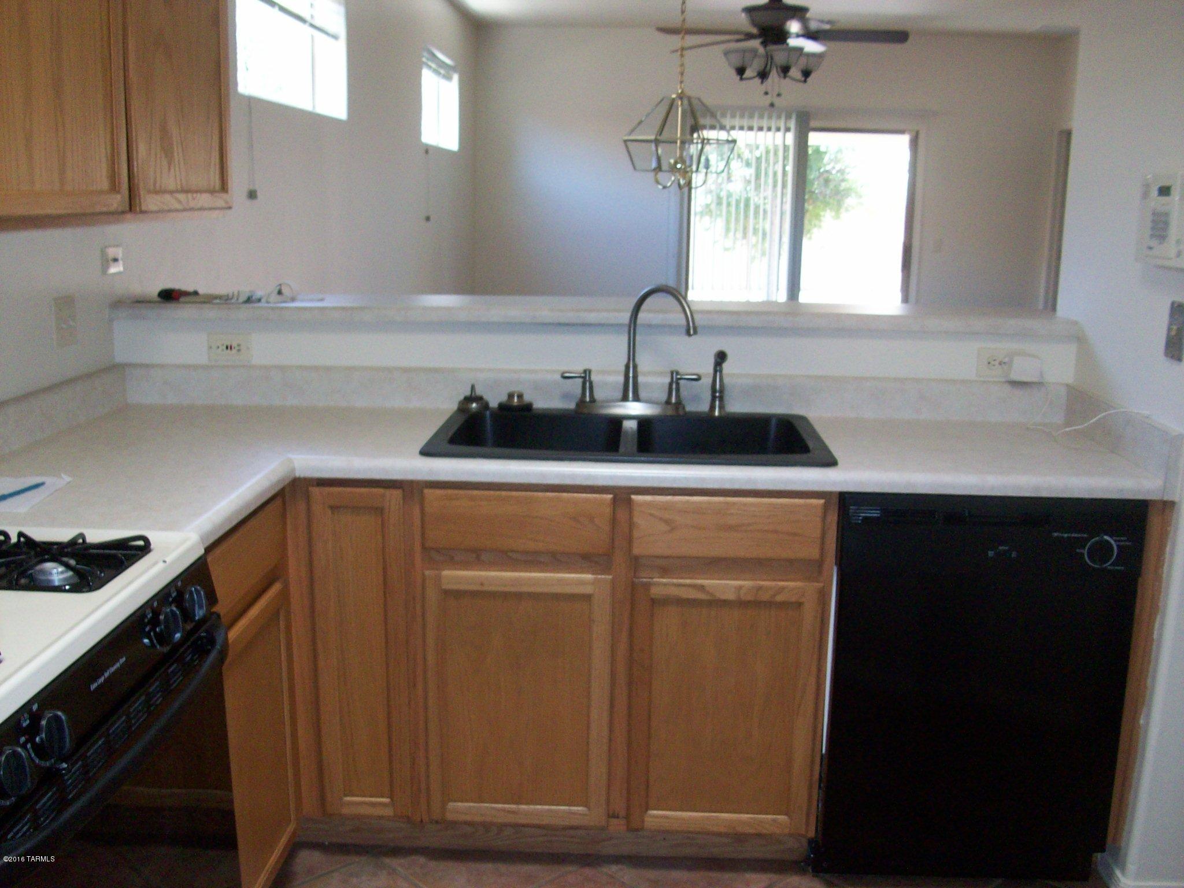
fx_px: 1163
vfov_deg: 41.8
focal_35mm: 34
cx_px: 592
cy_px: 444
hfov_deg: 54.0
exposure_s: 1/60
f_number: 2.8
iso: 160
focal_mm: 5.7
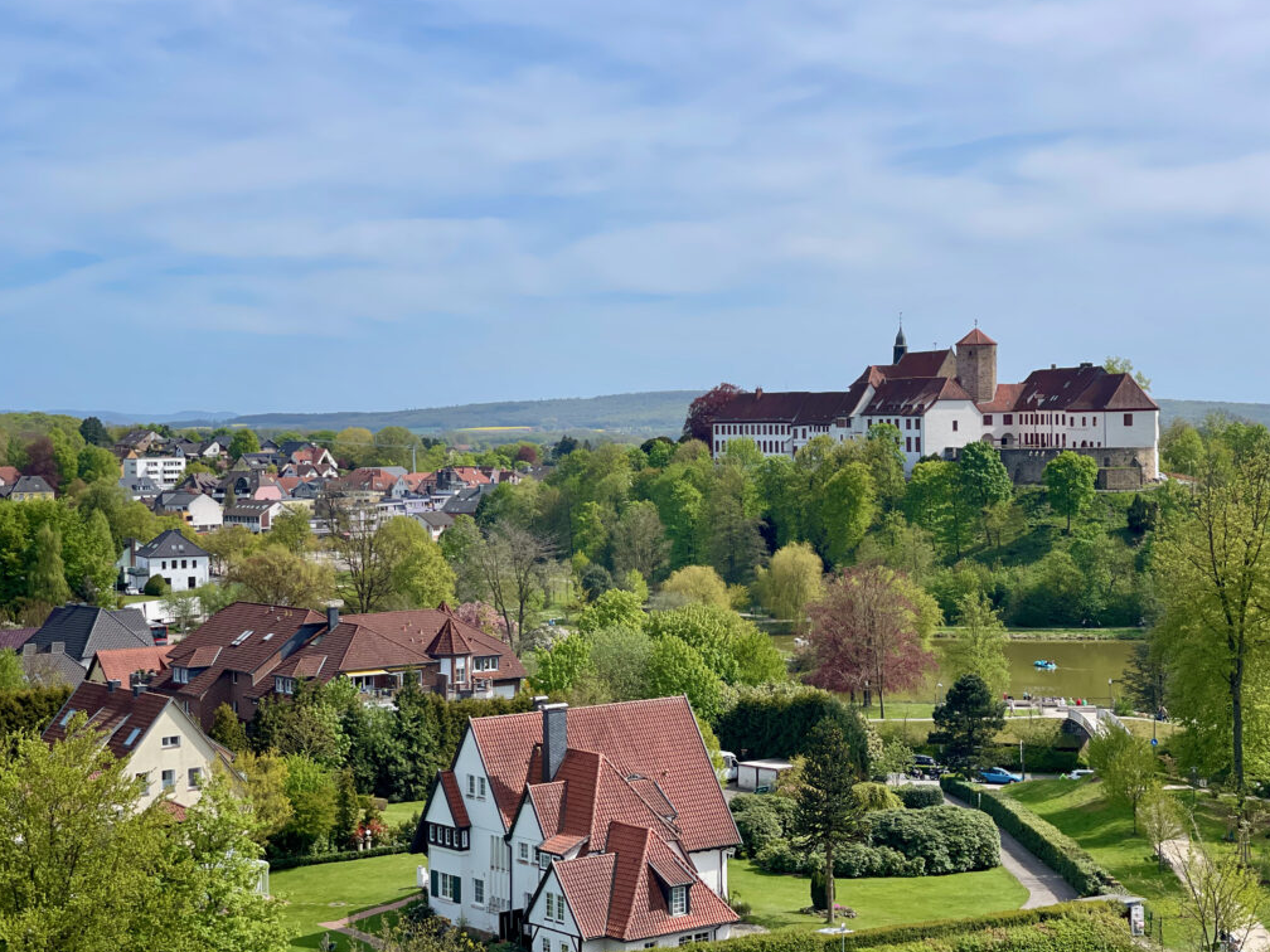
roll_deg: +0.4
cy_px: 475
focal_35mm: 65
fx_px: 2385
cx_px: 640
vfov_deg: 22.6
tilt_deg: -2.0
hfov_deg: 29.8
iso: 32
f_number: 2.2
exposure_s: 1/1908
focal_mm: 7.5
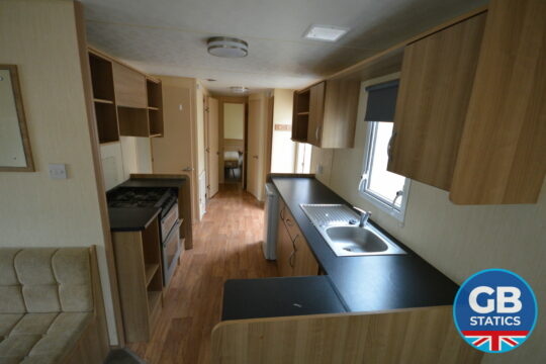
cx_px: 273
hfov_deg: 100.4
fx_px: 227
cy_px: 182
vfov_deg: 77.3
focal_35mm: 15
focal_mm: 10
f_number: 4
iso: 720
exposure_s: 1/60
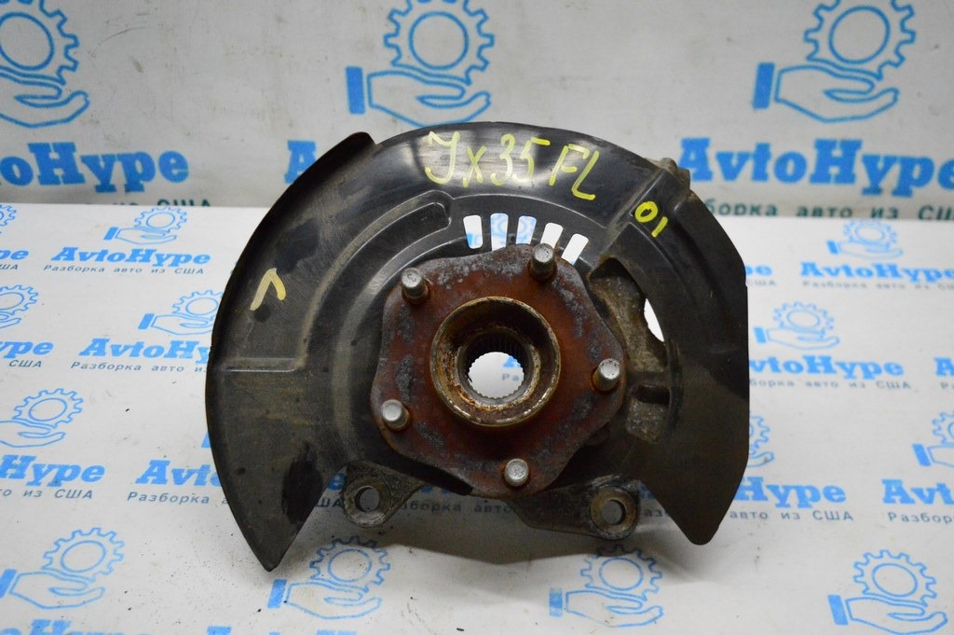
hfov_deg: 49.6
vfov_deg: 34.2
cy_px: 318
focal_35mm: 39
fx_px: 1033
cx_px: 477
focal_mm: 26
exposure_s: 1/800
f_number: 4
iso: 6400
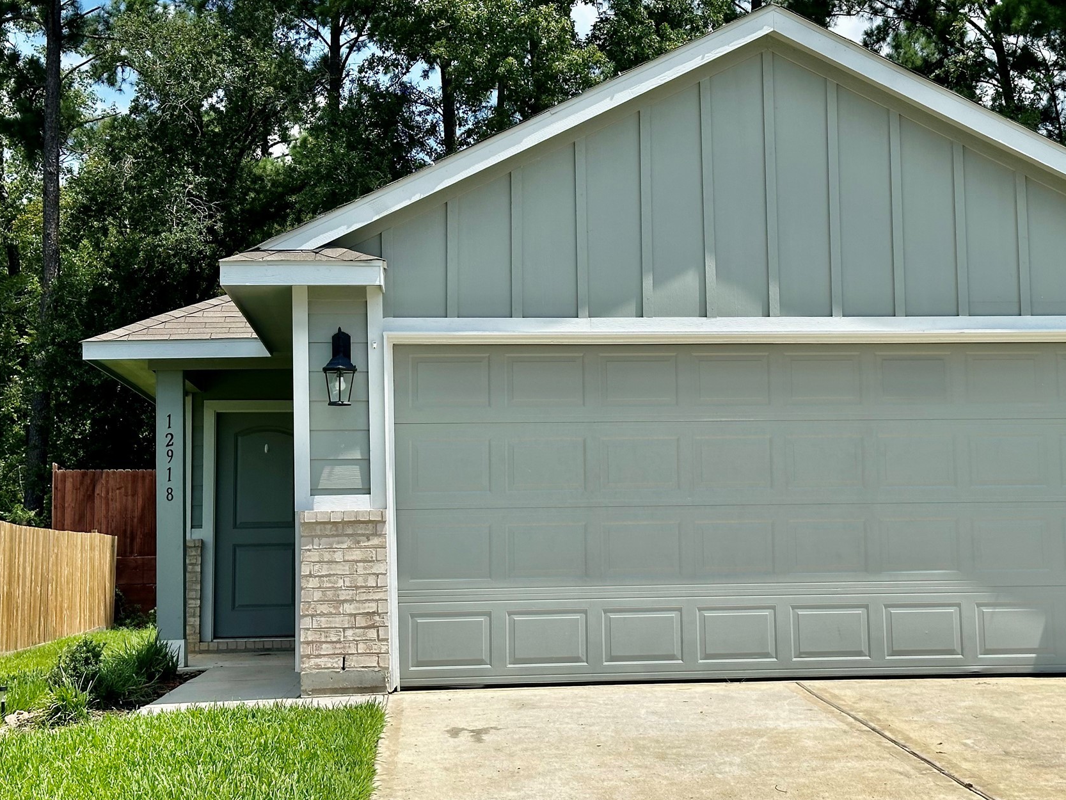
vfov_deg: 24.8
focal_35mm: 59
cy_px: 378
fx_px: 1817
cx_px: 654
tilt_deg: +7.4
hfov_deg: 32.6
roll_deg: +0.8
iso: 64
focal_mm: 6.86
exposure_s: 1/4367
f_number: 1.78
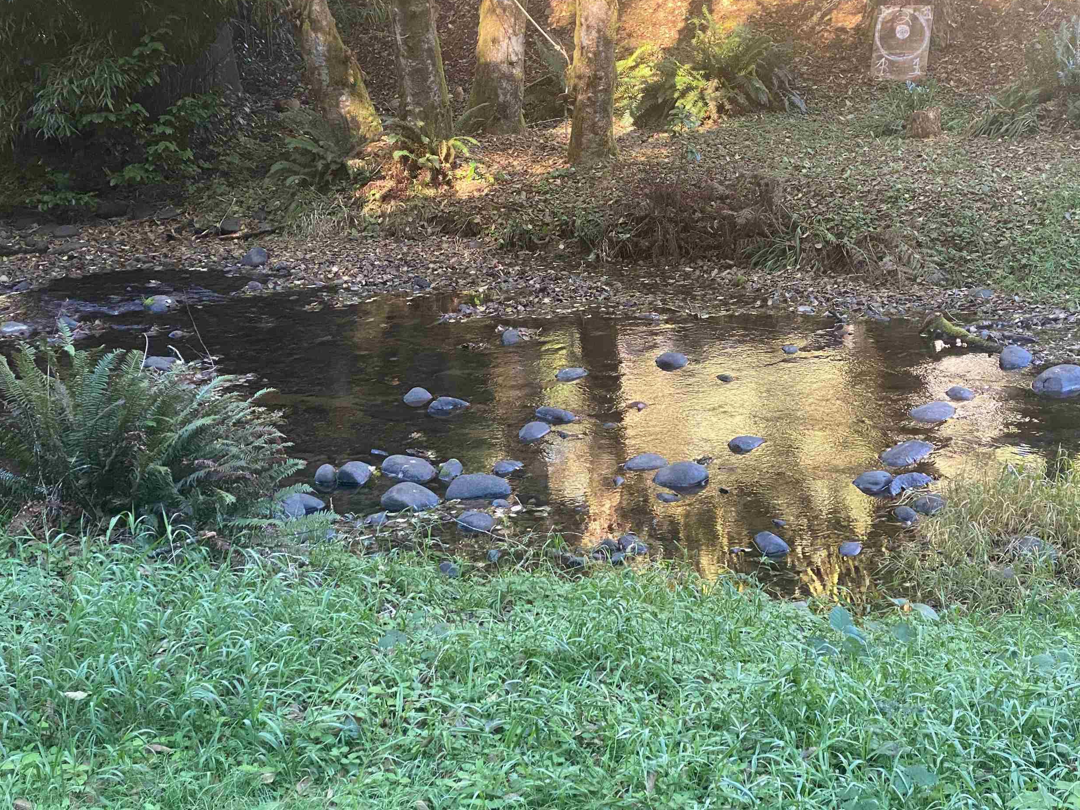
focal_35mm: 65
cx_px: 610
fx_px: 2028
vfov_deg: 22.6
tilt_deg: -16.3
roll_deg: +1.1
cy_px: 437
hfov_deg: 29.8
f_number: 2
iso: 160
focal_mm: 6
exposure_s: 1/108
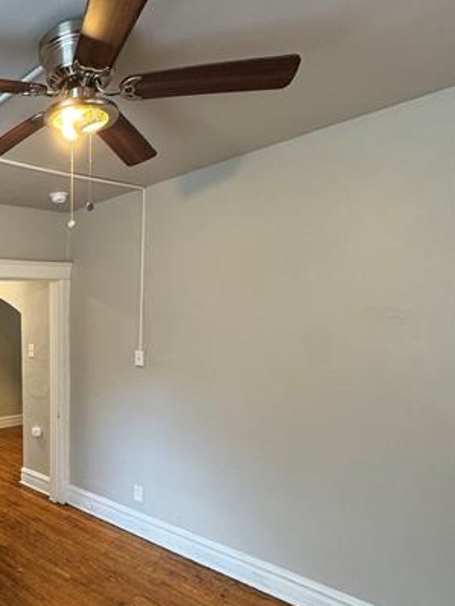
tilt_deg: -7.2
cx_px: 21
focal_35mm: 27
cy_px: 379
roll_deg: +0.2
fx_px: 473
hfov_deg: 45.1
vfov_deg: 64.3
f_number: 2.2
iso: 200
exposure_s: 1/60
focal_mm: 2.22
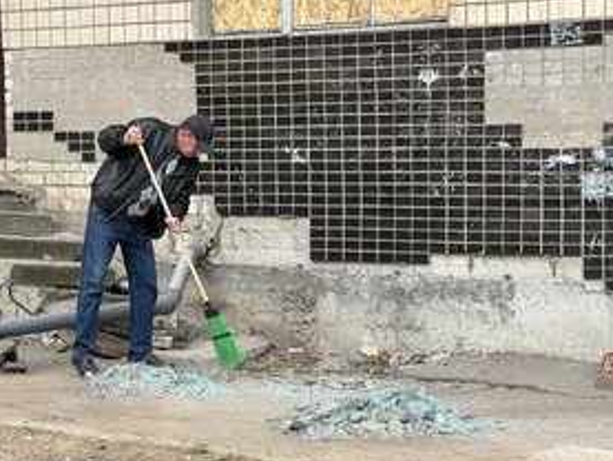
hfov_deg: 17.7
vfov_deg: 13.3
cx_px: 243
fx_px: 1967
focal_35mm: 111
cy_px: 290
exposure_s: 1/134
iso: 25
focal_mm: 9
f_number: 2.8
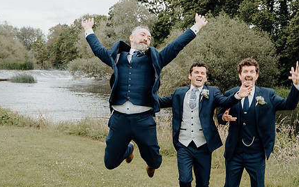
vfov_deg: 25.2
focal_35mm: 51
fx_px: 416
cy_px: 126
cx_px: 194
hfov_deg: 39.2
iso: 160
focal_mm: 37
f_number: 5
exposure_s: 1/200
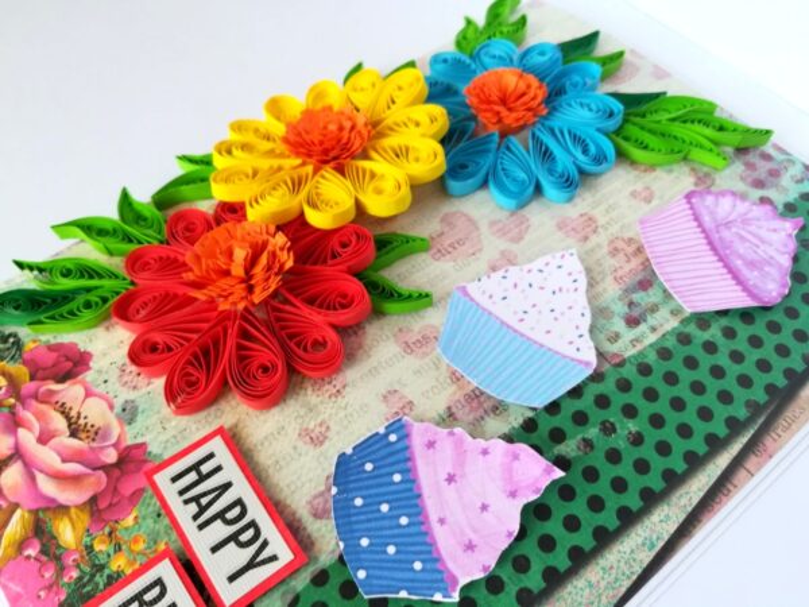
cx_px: 404
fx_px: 608
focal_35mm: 26
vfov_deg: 53.1
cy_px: 304
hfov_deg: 67.3
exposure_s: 1/50
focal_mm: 3.83
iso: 64
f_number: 2.2
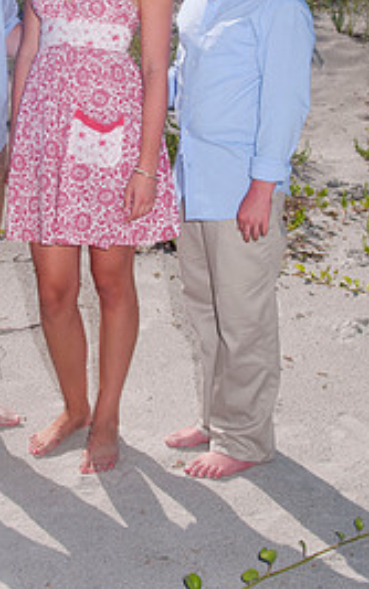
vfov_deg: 28.0
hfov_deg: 18.0
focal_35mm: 72
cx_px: 94
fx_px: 1158
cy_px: 124
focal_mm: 28
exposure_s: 1/250
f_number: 13
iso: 100
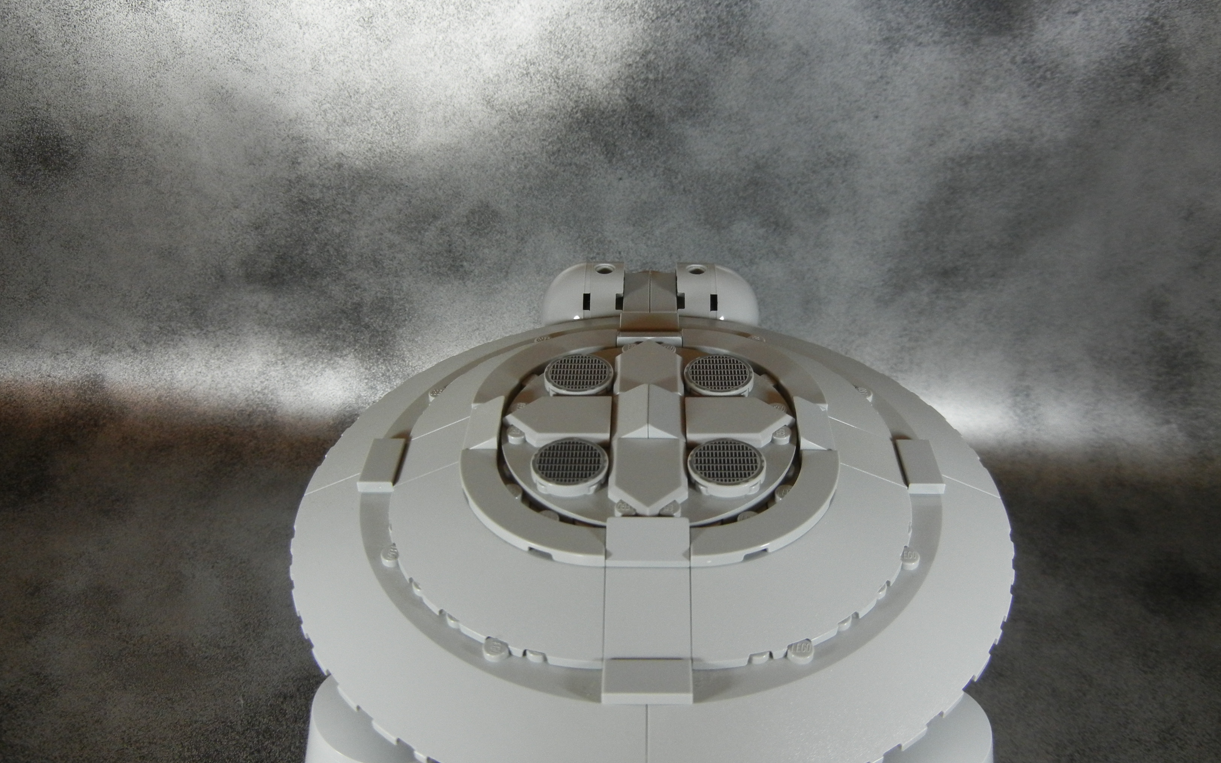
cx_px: 614
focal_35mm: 32
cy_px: 402
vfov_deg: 39.4
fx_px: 1065
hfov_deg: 59.7
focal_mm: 5.4
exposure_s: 1/86.5
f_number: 3.5
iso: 400
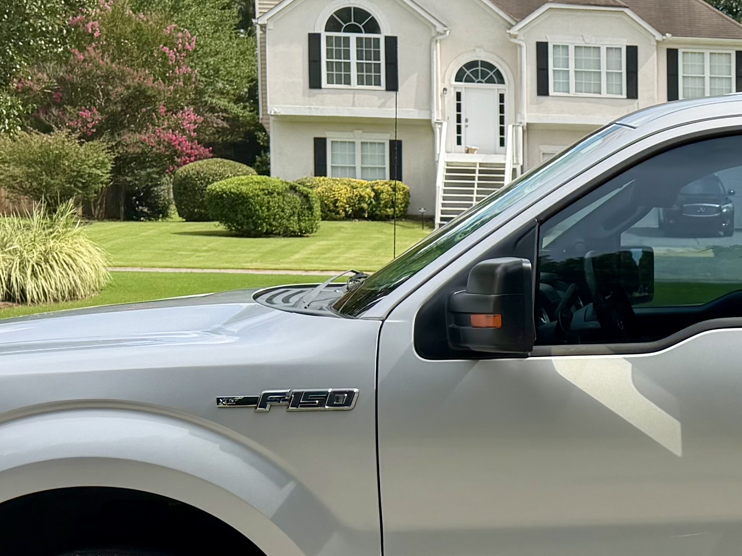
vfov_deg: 18.6
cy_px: 335
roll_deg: -0.3
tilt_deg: -3.5
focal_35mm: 79
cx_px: 938
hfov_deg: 22.4
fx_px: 1693
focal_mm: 6.76
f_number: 1.78
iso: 100
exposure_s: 1/2907
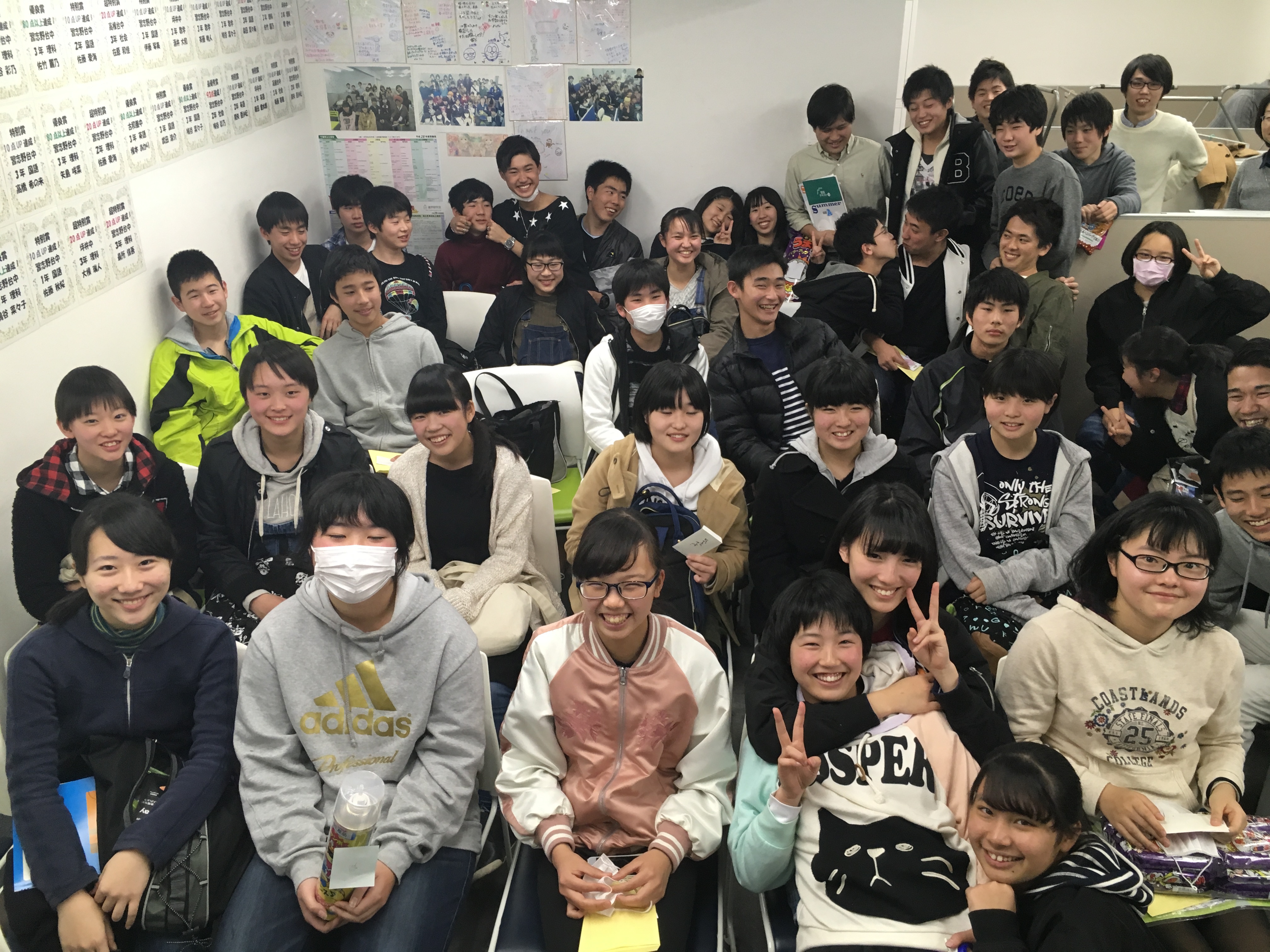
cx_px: 635
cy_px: 476
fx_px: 1064
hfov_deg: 61.7
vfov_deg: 48.2
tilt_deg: -24.9
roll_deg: +0.7
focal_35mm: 29
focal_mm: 4.15
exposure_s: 1/30
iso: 40
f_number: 2.2
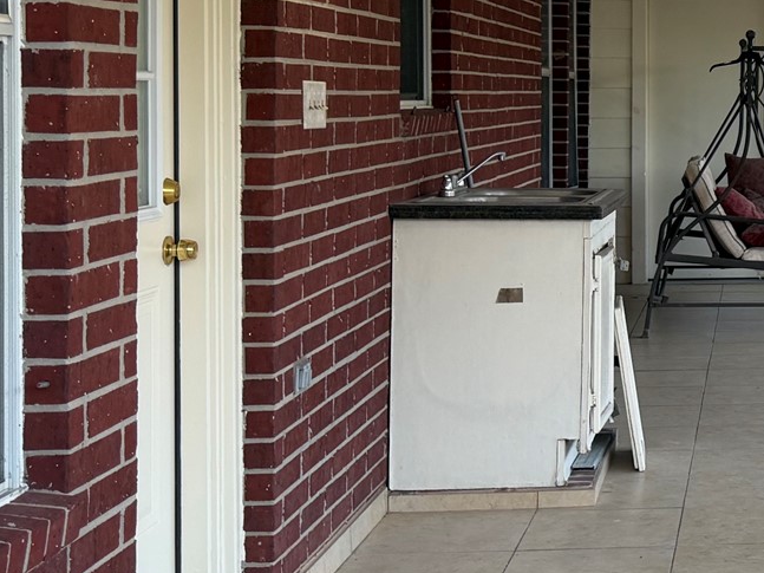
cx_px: 961
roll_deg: -0.5
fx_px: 1677
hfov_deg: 23.1
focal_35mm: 76
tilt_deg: -1.7
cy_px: 131
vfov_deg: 19.2
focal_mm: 6.76
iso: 100
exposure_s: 1/121
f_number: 1.78
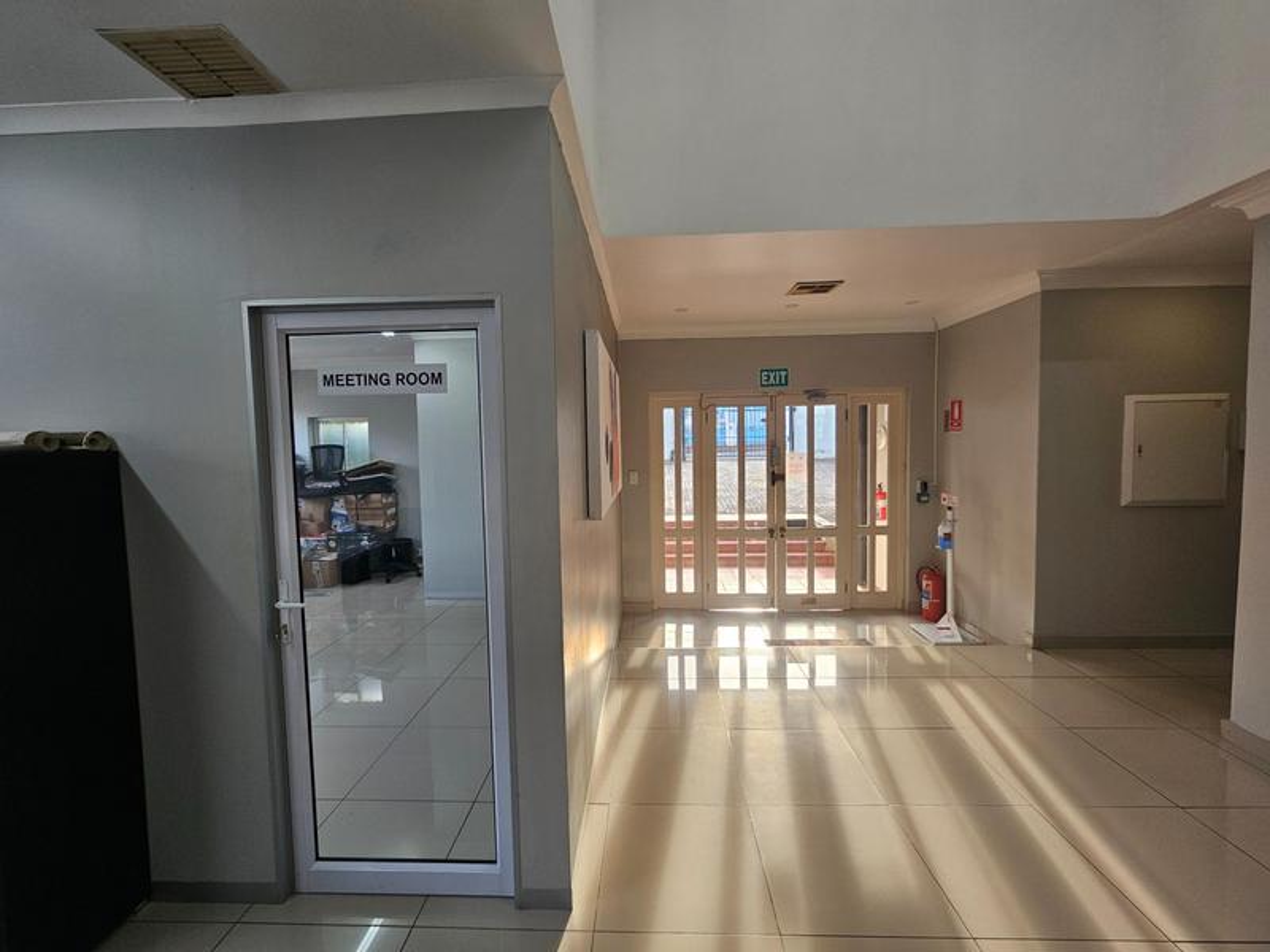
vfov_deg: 89.9
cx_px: 635
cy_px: 476
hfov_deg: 106.2
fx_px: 477
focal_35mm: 13
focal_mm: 2.2
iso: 64
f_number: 2.2
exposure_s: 1/50
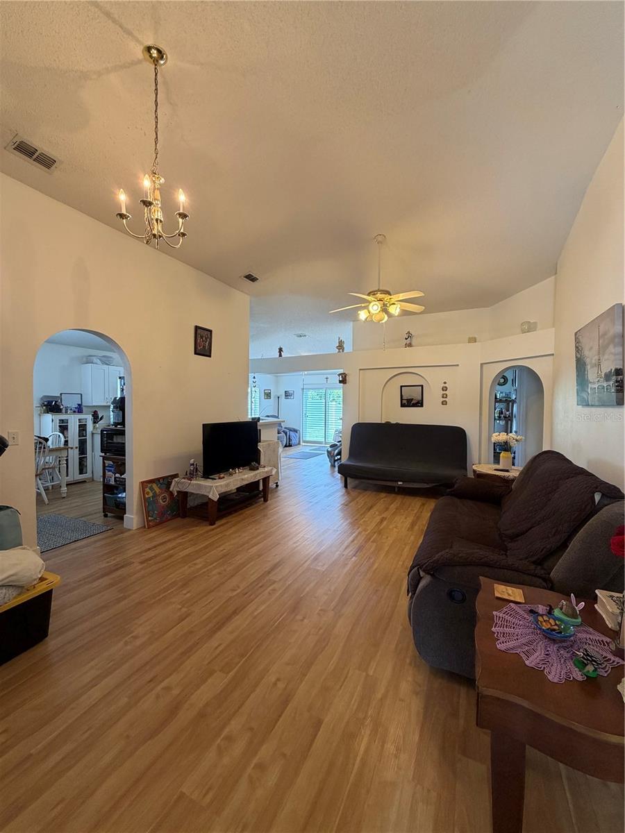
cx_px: 312
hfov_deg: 85.7
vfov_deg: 102.1
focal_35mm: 14
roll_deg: -0.8
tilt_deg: -1.3
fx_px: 337
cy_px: 416
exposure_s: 1/60
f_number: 2.2
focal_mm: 2.22
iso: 250
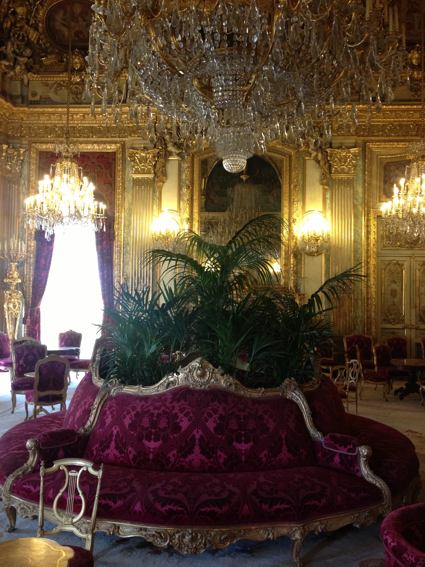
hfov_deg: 40.7
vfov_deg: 52.6
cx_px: 212
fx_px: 573
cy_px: 284
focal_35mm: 35
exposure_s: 1/20
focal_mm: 4.28
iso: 160
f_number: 2.4
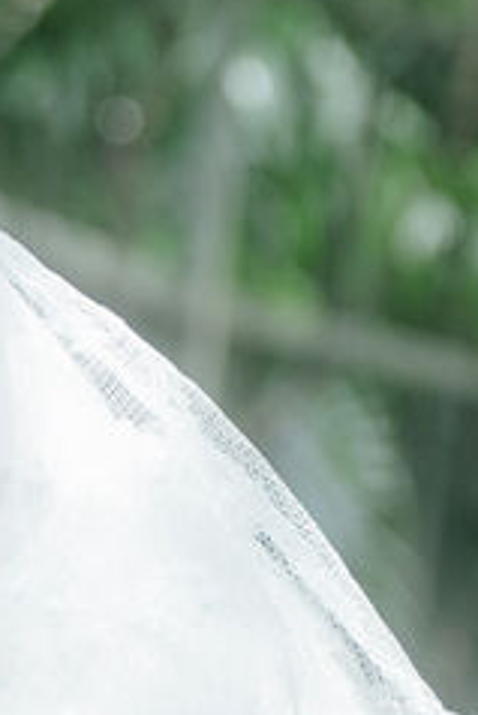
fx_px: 5866
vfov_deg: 6.9
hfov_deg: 4.6
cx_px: 755
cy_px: -57
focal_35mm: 295
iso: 200
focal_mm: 39
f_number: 2.8
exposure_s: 1/400
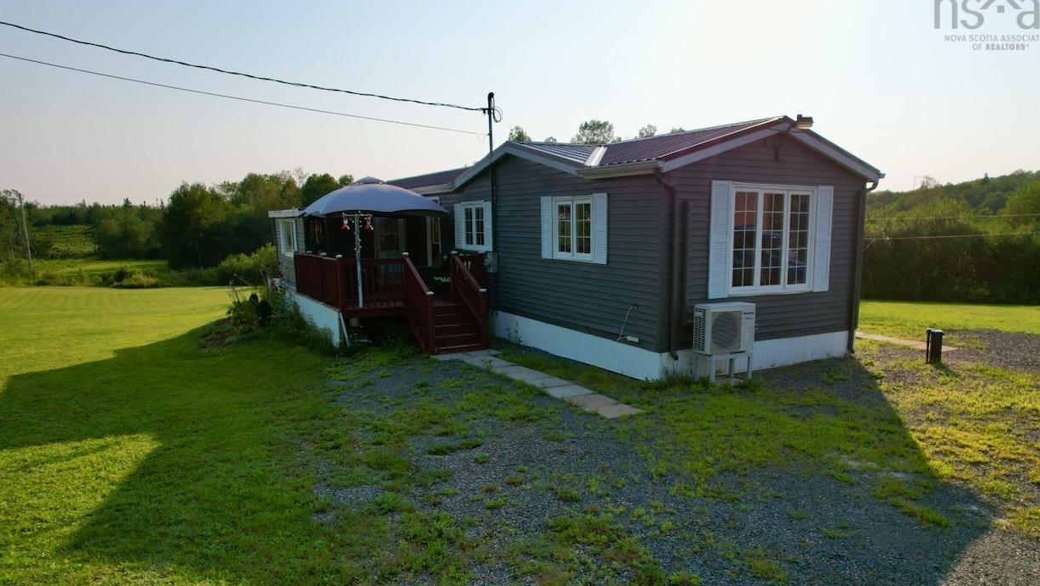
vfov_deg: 47.6
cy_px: 329
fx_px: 662
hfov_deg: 76.3
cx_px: 537
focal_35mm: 24
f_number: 2.8
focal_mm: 8.38
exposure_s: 1/3200
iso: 100
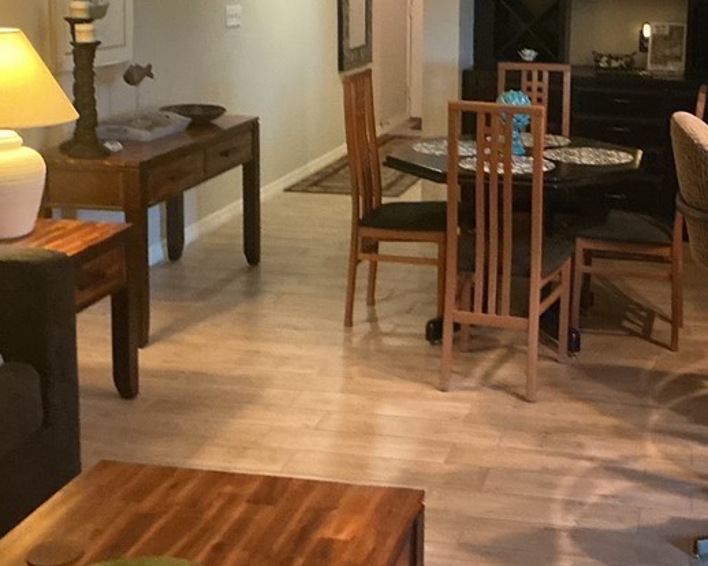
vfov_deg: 26.6
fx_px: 1173
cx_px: 526
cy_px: 116
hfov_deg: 33.0
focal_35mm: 56
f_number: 1.8
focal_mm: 3
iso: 250
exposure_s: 1/60
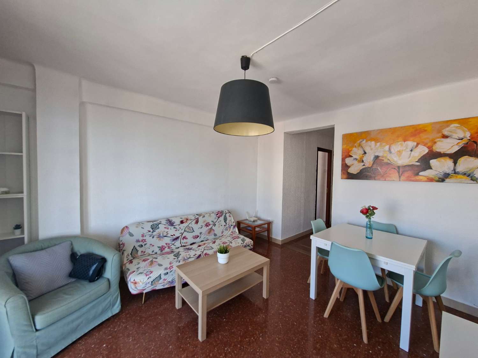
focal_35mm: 13
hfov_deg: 106.2
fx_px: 180
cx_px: 239
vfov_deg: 89.9
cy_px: 179
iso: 50
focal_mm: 1.74
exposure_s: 1/60
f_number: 2.2
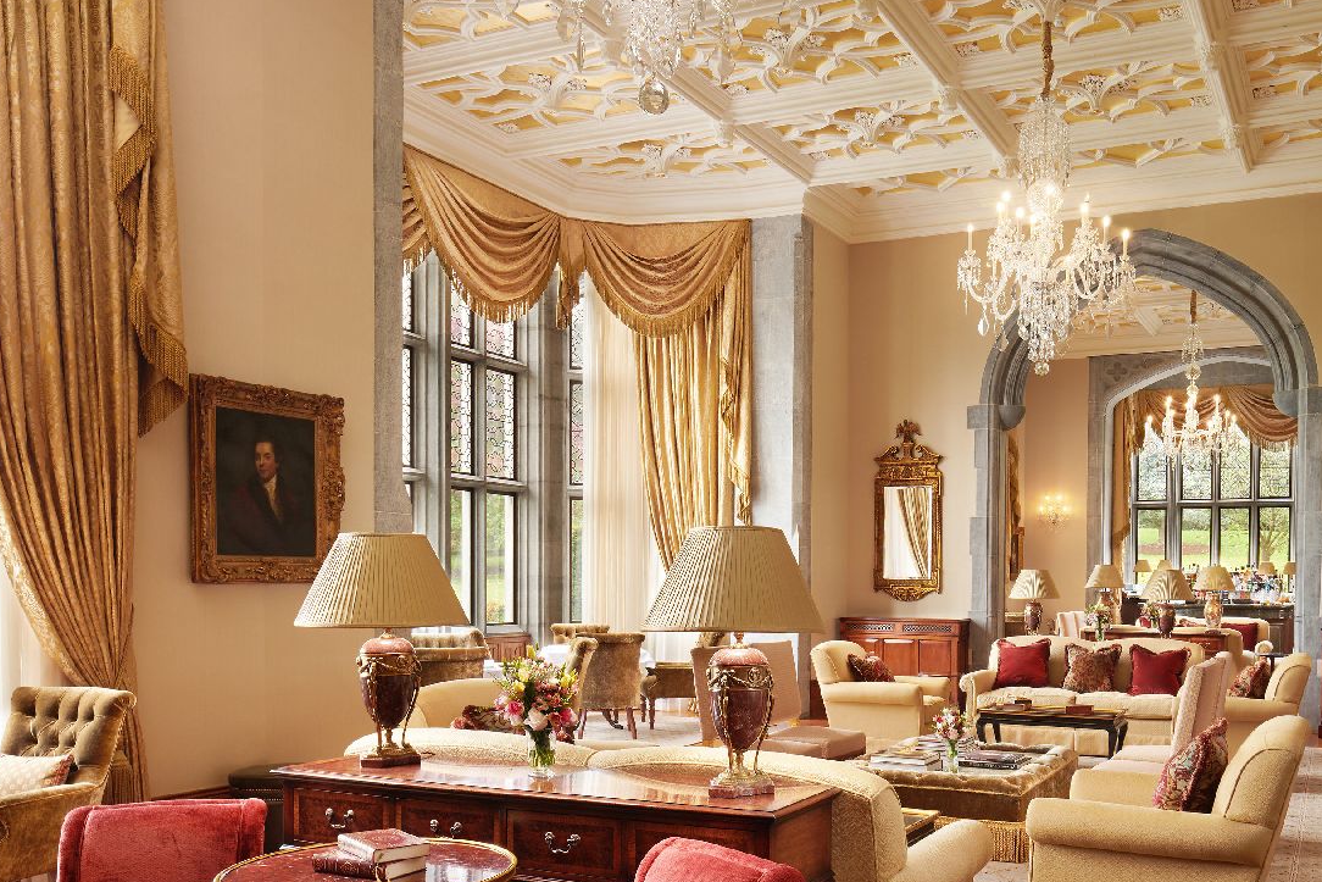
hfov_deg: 59.2
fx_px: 1138
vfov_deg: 41.8
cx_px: 860
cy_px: 585
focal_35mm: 31
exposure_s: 8
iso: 100
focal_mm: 21
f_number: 16
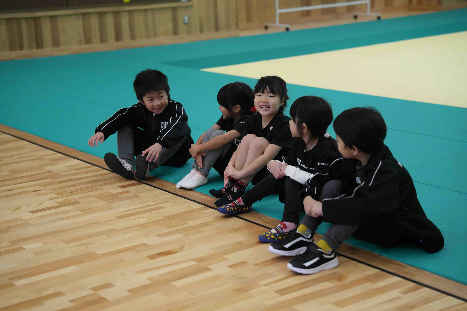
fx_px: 908
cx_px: 234
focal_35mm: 70
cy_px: 156
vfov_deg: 19.5
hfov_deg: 28.8
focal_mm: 70
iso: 6400
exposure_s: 1/250
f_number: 2.8
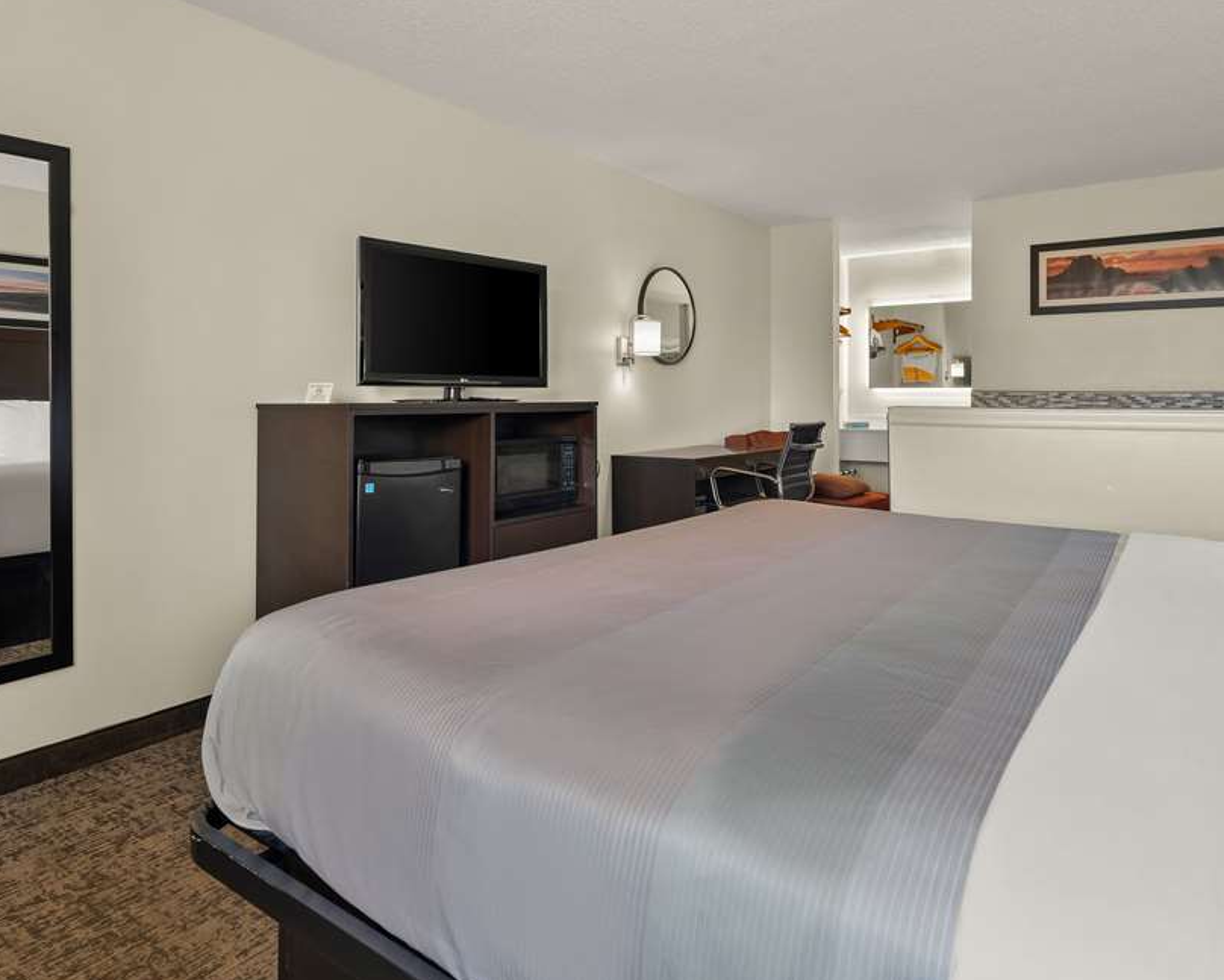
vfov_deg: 67.9
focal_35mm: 20
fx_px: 727
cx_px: 622
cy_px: 476
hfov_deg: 80.2
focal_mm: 16.9
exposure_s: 1.5
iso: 320
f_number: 8
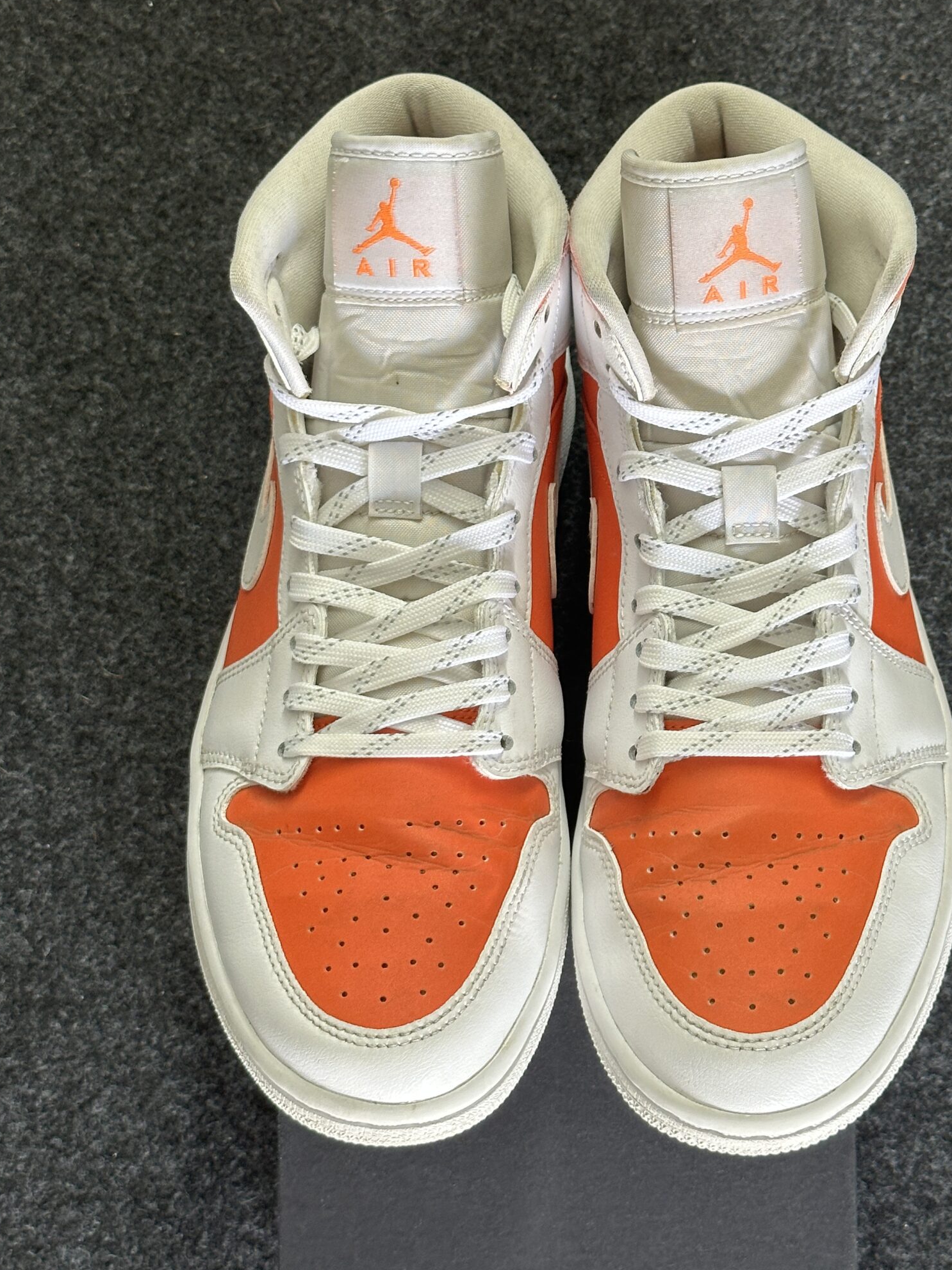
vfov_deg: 31.2
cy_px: 588
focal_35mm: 62
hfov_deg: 23.6
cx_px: 585
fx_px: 2274
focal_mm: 6.86
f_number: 1.78
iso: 100
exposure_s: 1/50
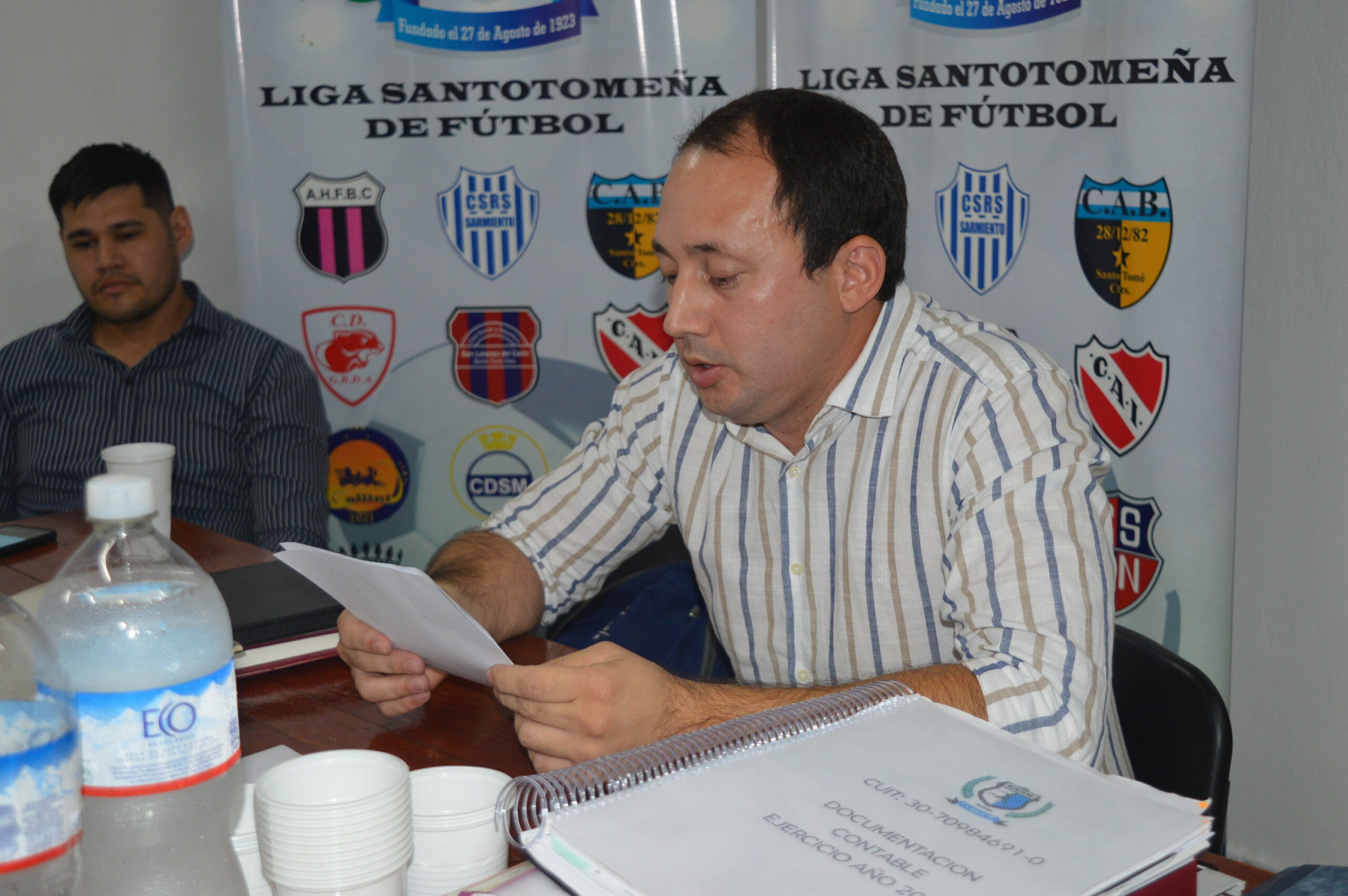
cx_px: 674
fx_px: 1908
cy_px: 448
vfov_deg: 26.4
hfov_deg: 38.9
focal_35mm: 51
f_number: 4.5
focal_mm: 34
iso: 720
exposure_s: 1/60
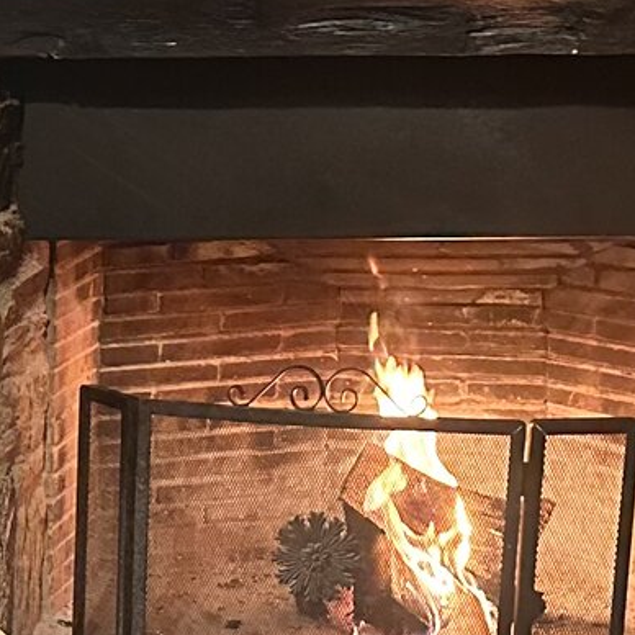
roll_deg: +0.9
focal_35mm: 112
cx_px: -33
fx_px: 2324
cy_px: 588
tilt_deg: -16.3
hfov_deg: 15.2
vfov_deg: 15.4
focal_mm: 6.86
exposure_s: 1/33
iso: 800
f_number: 1.78
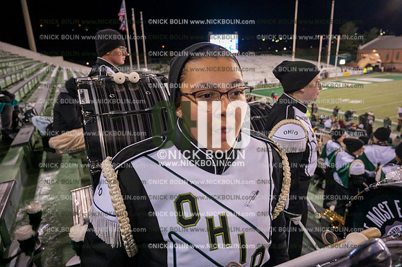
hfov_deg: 73.8
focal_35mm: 24
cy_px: 134
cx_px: 201
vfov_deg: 53.1
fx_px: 268
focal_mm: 24
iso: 5000
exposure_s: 1/640
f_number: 4.5
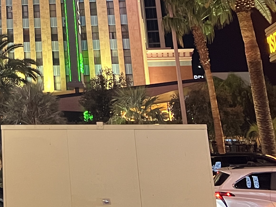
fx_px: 718
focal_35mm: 90
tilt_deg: +21.4
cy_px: -122
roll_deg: -0.1
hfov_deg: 20.1
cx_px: -75
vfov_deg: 15.0
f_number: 1.5
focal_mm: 5.7
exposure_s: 1/60
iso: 500
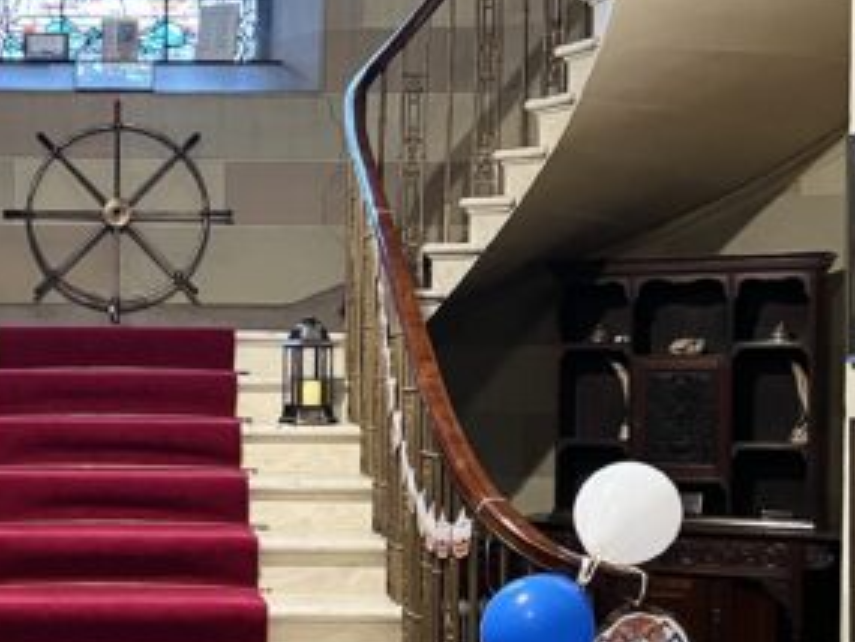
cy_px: 417
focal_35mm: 70
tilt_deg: -1.8
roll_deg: -0.7
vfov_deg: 21.0
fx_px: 1730
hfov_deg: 27.0
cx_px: 120
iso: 500
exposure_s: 1/45
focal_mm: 5.7
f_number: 1.5
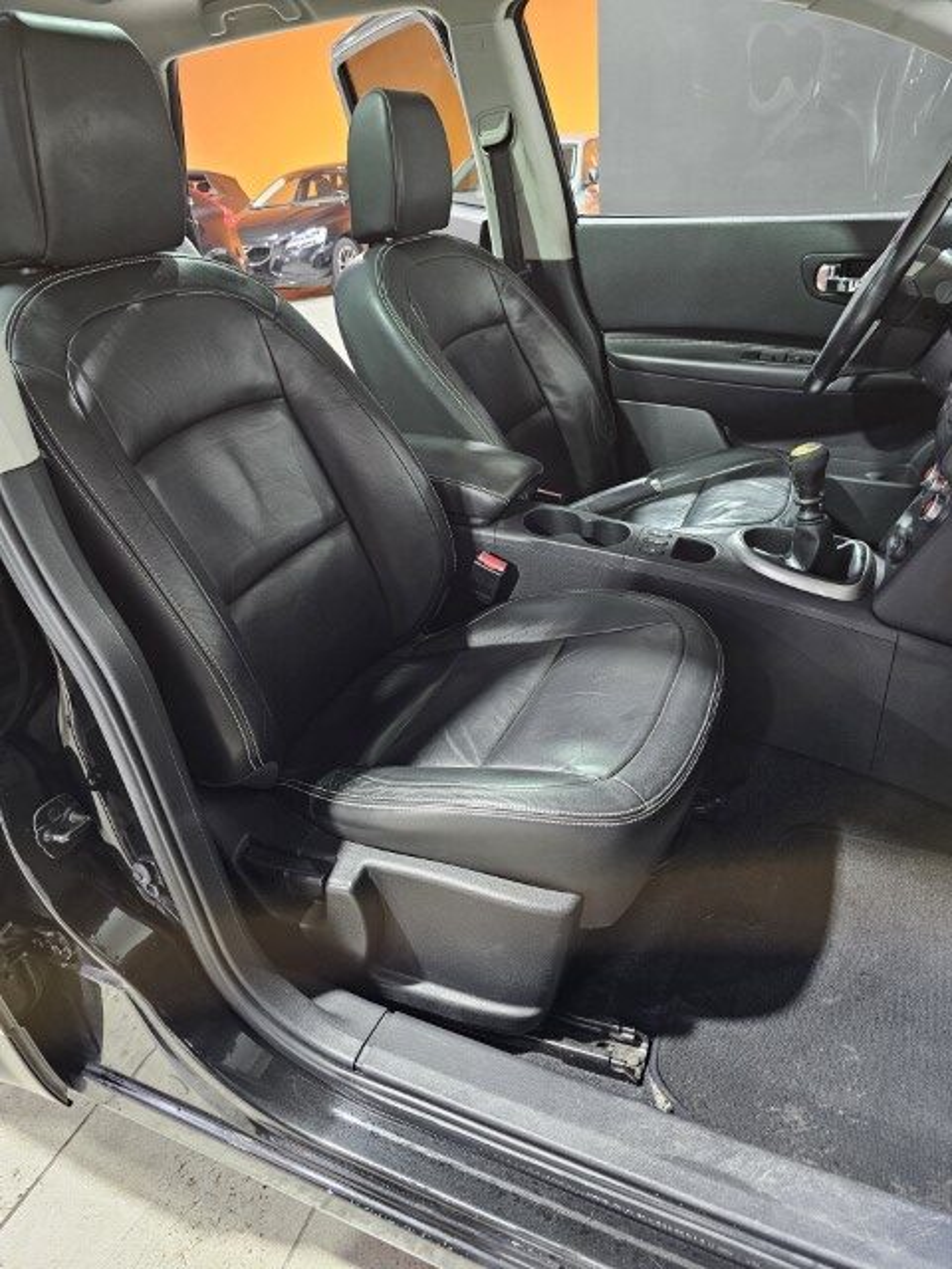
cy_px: 634
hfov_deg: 58.9
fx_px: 843
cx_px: 476
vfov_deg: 73.9
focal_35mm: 23
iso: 640
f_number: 1.7
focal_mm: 6.3
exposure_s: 1/33
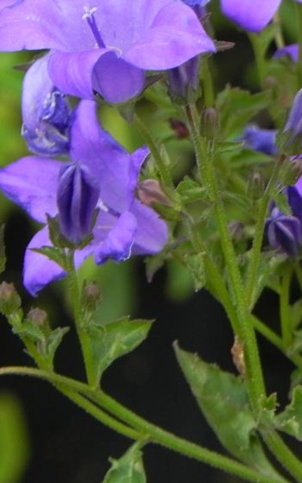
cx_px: 392
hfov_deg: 2.6
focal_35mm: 500
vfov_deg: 4.2
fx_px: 6589
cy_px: 156
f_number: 5
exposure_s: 1/50
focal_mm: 44
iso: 160
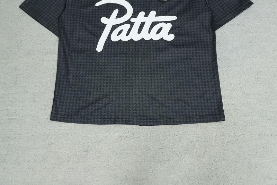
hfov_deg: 73.8
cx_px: 138
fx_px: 185
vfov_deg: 53.1
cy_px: 92
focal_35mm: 24
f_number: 8
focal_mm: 16
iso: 1000
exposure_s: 1/160
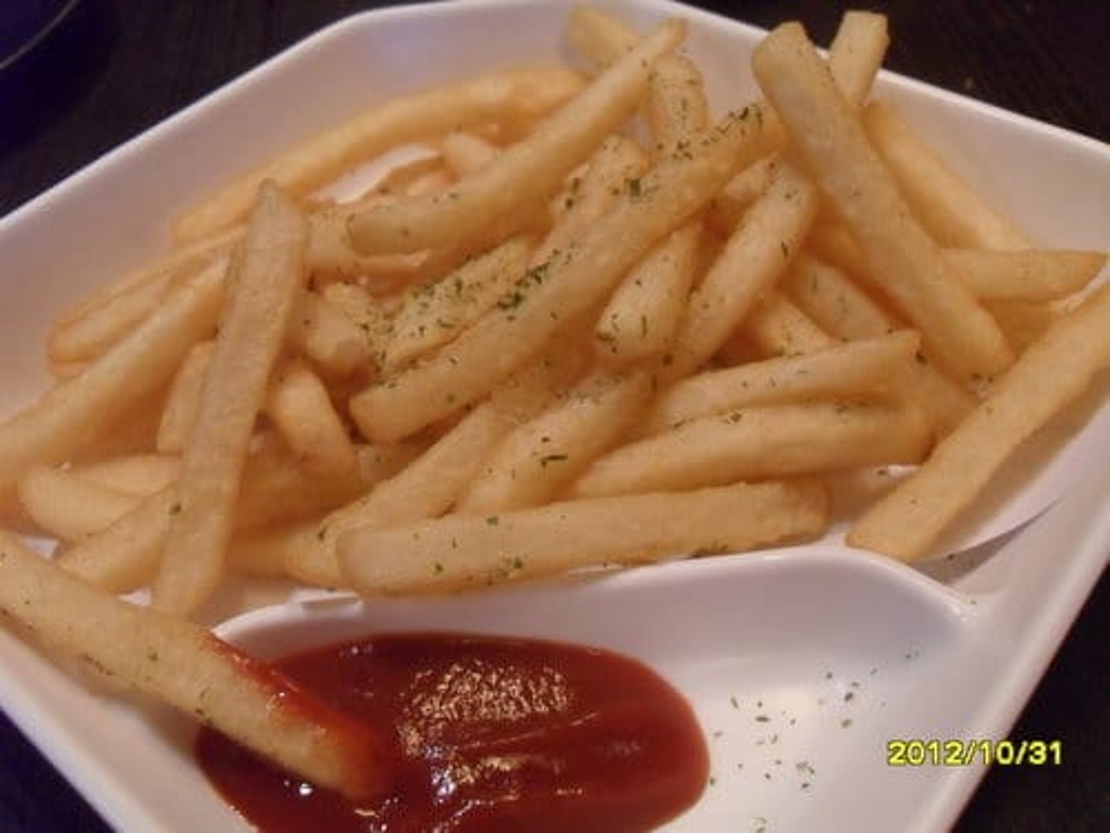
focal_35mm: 35
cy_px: 416
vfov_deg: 40.7
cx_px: 555
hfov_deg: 52.6
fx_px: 1122
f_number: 2.8
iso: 400
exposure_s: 1/30
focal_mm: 6.2
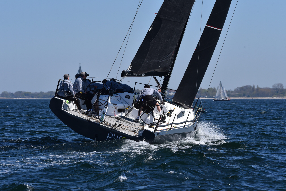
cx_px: 143
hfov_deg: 9.8
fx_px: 1669
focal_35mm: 210
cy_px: 96
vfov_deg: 6.5
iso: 800
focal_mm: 210
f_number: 11
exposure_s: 1/2000
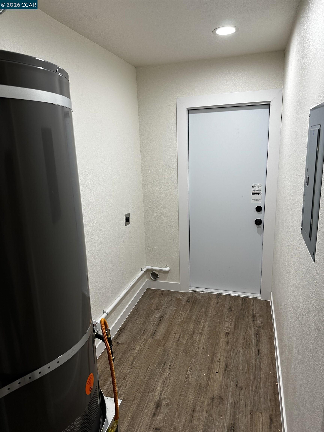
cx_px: 162
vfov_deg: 71.6
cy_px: 216
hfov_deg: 56.8
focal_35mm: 24
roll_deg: +1.2
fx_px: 300
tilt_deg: -12.9
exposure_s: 1/120
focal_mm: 6.86
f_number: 1.78
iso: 125
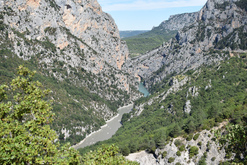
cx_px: 124
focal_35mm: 52
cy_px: 82
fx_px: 360
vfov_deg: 25.8
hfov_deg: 37.9
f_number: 3.5
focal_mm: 35
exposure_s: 1/2000
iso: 200
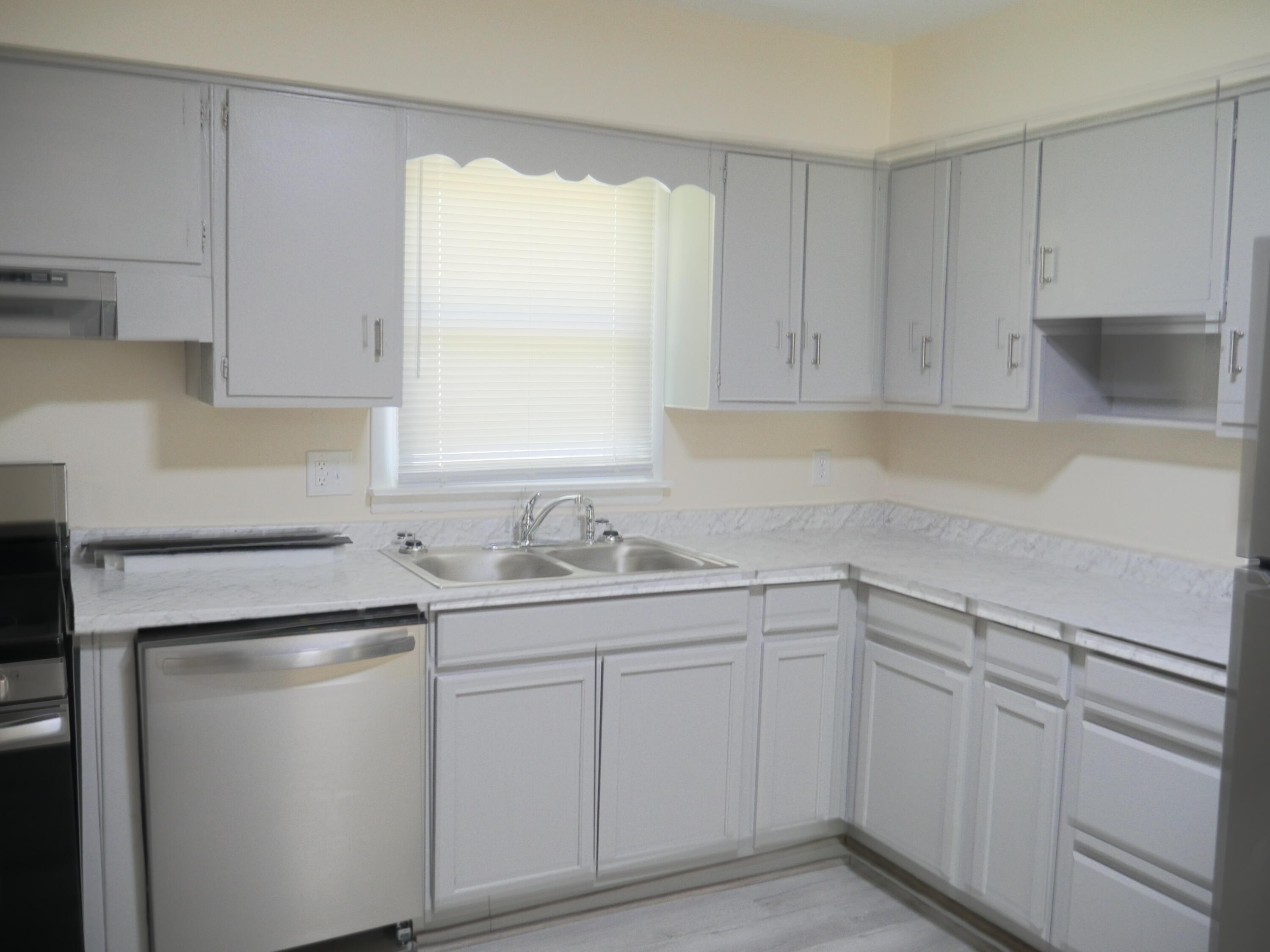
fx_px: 1101
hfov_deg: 60.0
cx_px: 635
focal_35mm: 30
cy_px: 476
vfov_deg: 46.8
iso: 1600
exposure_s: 1/60
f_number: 3.6
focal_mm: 15
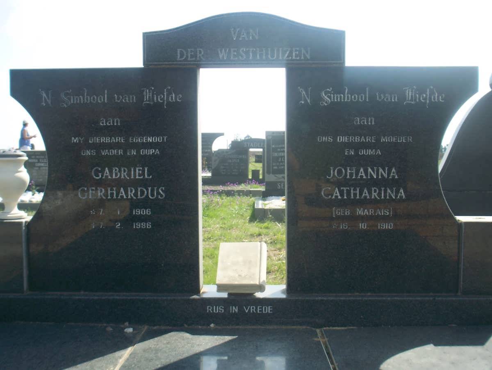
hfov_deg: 40.4
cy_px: 185
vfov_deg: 30.9
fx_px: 669
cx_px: 246
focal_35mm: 47
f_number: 3.9
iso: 64
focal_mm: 7.8
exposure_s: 1/250
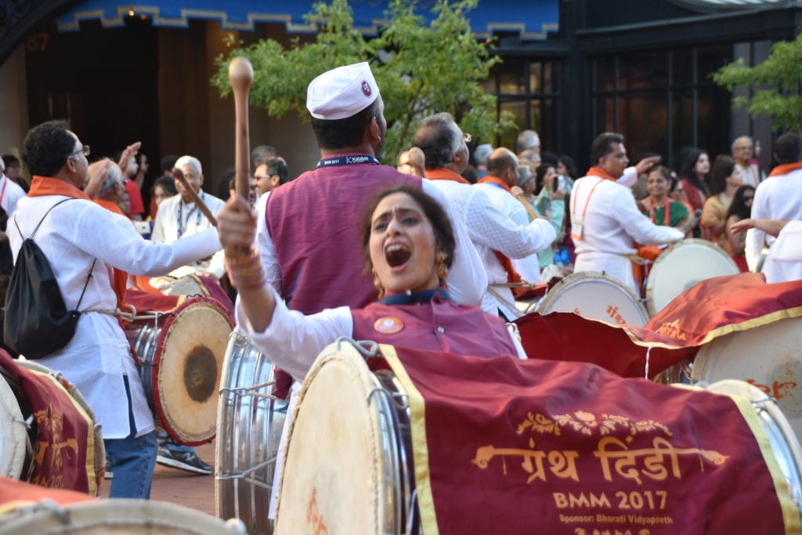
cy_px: 268
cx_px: 401
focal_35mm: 112
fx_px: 2506
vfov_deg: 12.2
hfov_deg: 18.2
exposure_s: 1/125
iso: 360
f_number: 5.3
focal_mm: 75
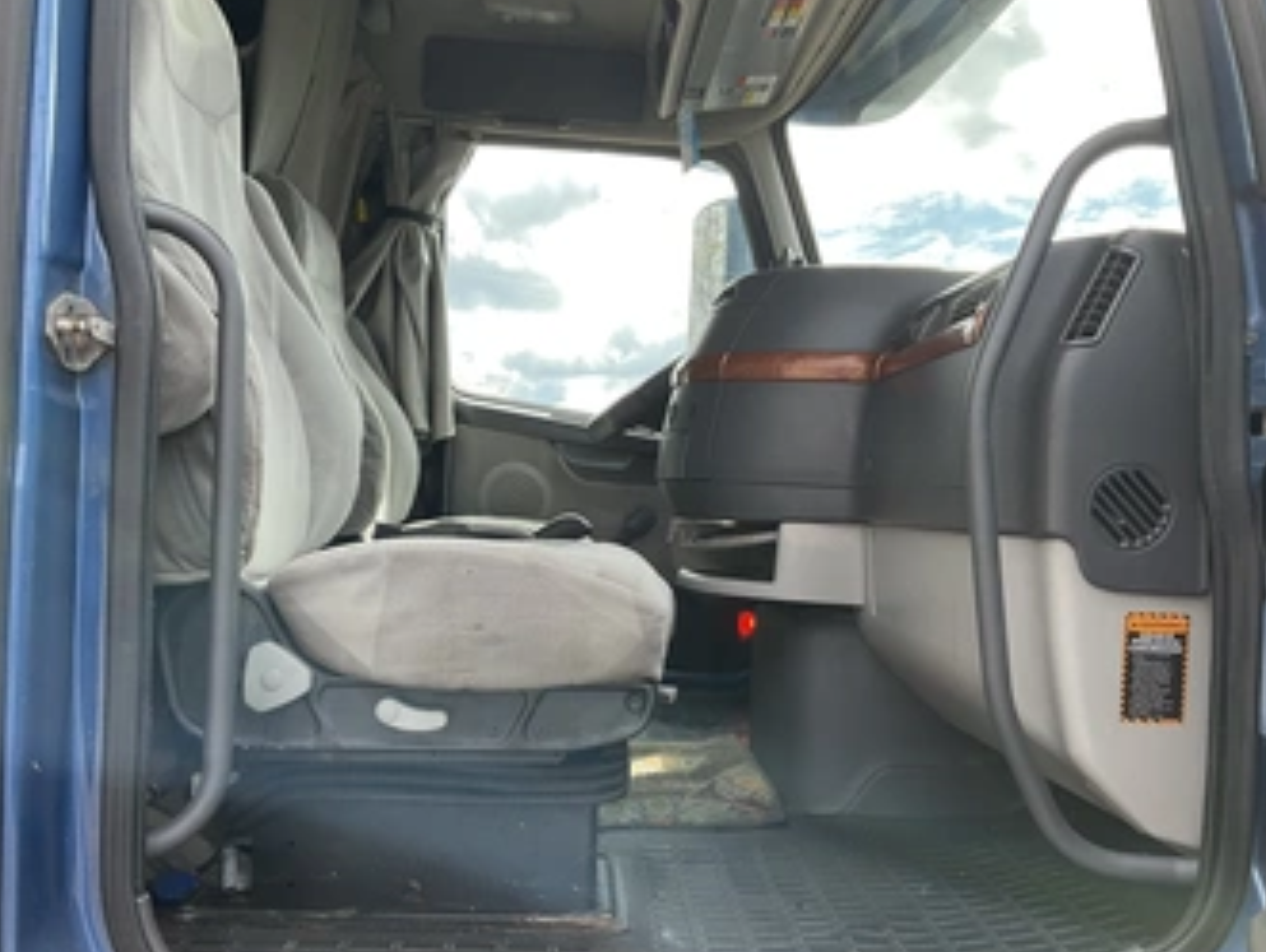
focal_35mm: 35
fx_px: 1281
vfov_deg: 40.7
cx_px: 631
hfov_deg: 52.6
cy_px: 543
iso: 25
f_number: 1.8
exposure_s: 1/309
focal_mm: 3
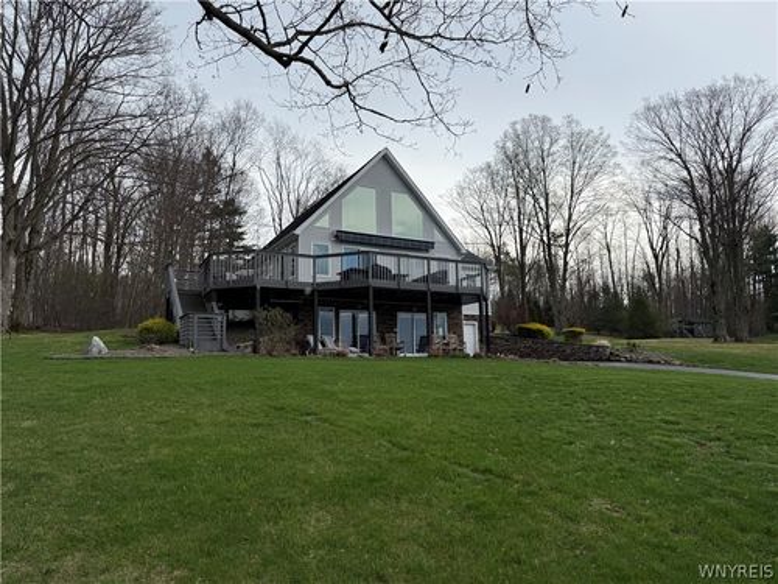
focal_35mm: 24
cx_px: 389
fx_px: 539
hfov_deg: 71.6
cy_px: 292
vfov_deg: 56.8
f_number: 1.78
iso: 80
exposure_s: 1/2299
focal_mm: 6.76
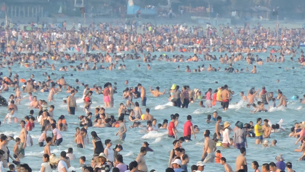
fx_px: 16482
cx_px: 88
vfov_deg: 0.6
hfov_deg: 1.1
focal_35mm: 2038
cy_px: 150
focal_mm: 98.5
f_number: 5.6
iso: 250
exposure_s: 1/250
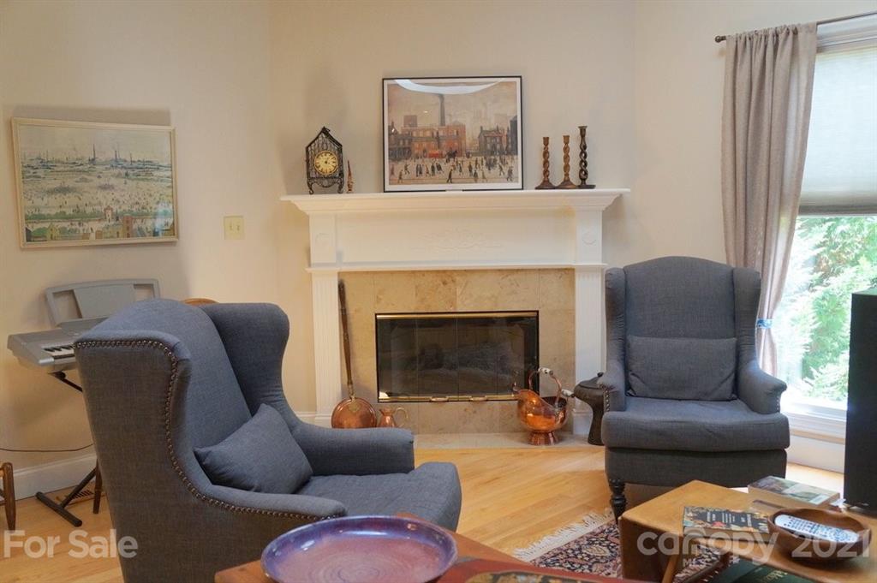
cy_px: 292
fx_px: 803
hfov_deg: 57.3
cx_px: 438
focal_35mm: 33
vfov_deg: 39.9
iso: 800
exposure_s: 1/160
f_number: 4
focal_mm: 22
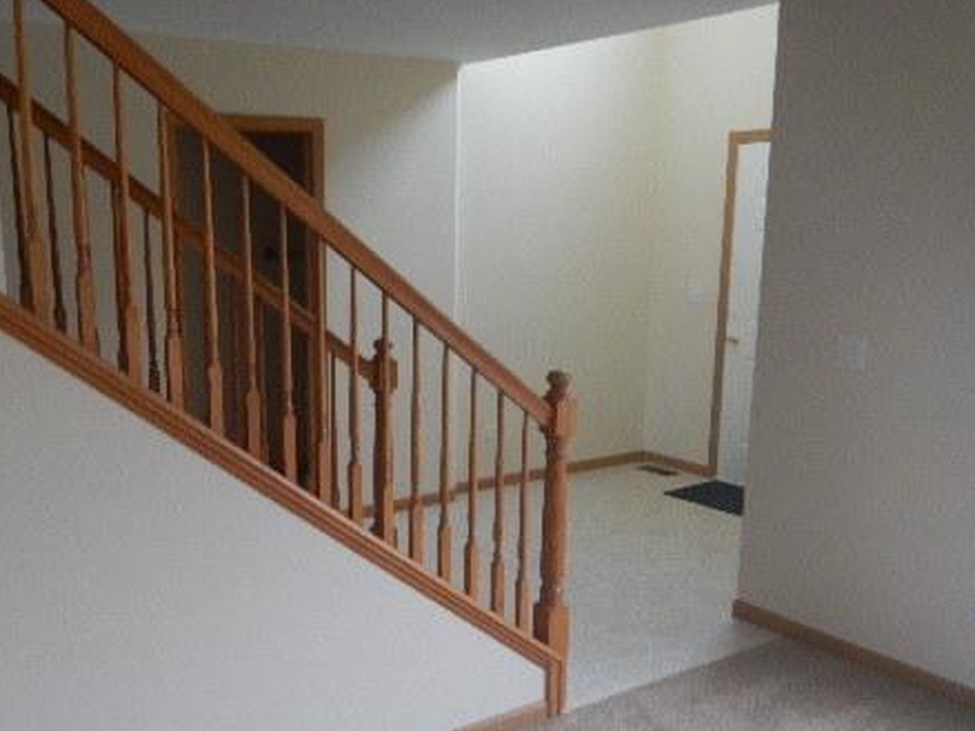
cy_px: 429
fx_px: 986
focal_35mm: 35
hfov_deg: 52.3
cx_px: 398
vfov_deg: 40.5
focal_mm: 4.3
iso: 320
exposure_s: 1/30
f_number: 2.8
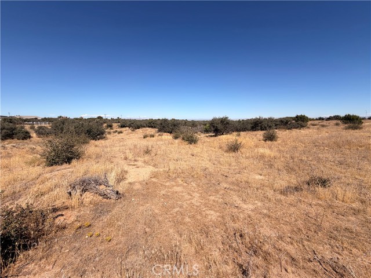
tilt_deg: -9.0
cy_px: 139
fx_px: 150
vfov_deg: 85.7
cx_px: 186
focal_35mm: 14
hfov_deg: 102.1
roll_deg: +0.2
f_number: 2.2
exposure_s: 1/1259
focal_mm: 2.22
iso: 20
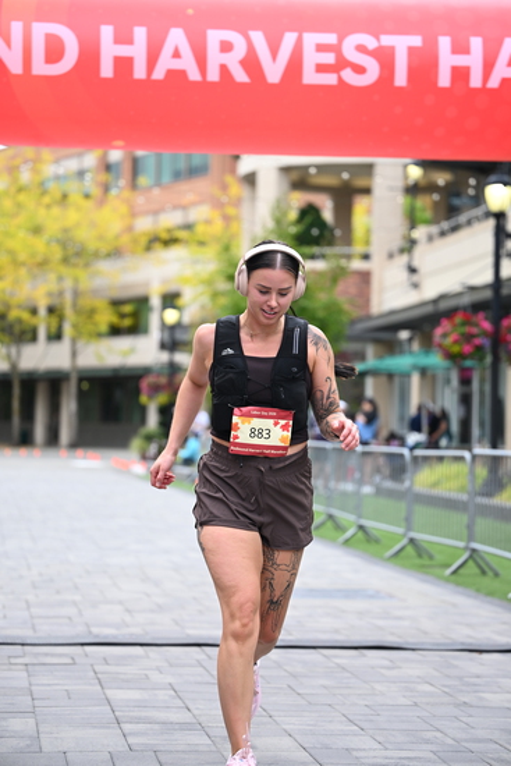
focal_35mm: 86
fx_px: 1830
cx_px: 256
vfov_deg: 23.6
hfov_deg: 15.9
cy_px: 383
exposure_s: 1/2000
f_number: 2.8
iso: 640
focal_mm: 86
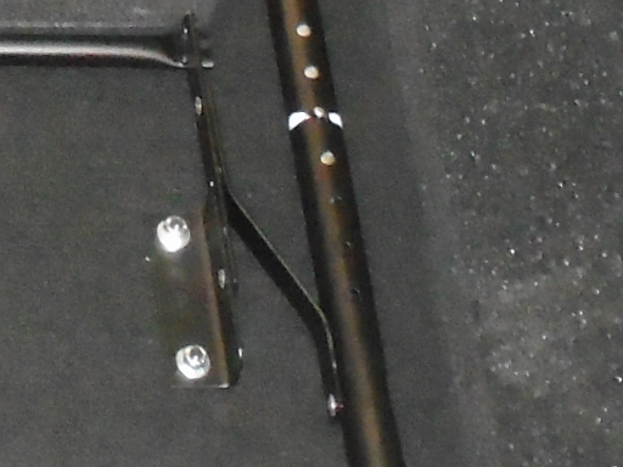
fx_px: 2826
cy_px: -66
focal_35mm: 157
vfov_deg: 9.3
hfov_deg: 12.1
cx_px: -246
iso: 800
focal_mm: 5.5
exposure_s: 1/40
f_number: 3.5
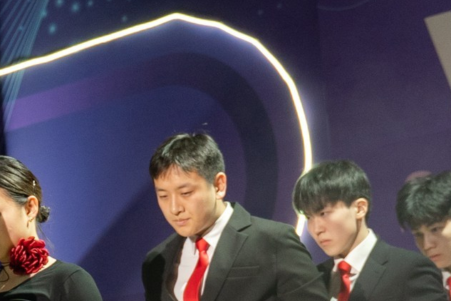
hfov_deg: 11.3
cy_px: 236
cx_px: -54
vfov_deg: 7.7
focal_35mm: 179
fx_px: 2242
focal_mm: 34.3
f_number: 2.8
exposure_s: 1/250
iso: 640
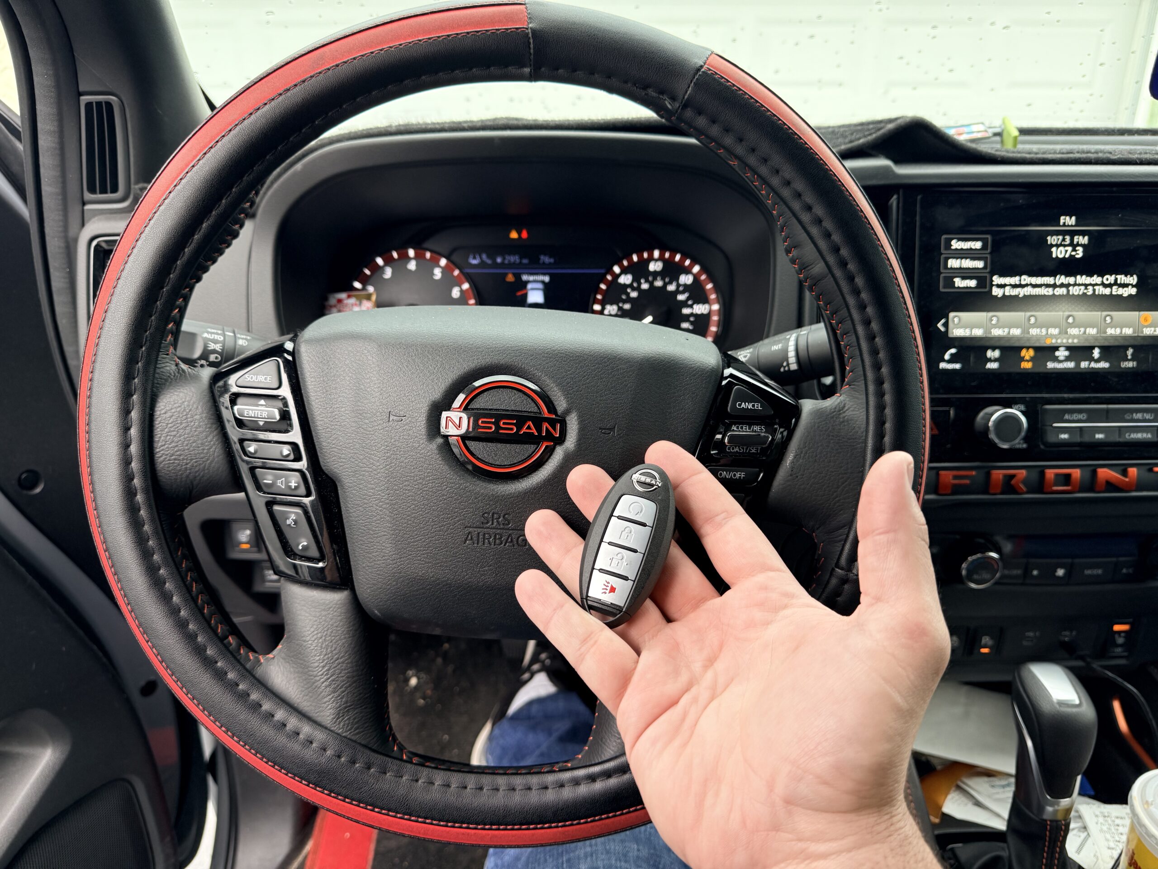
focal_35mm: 24
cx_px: 579
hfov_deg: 71.6
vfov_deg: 56.8
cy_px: 434
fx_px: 803
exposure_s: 1/121
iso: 200
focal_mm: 6.76
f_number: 1.78
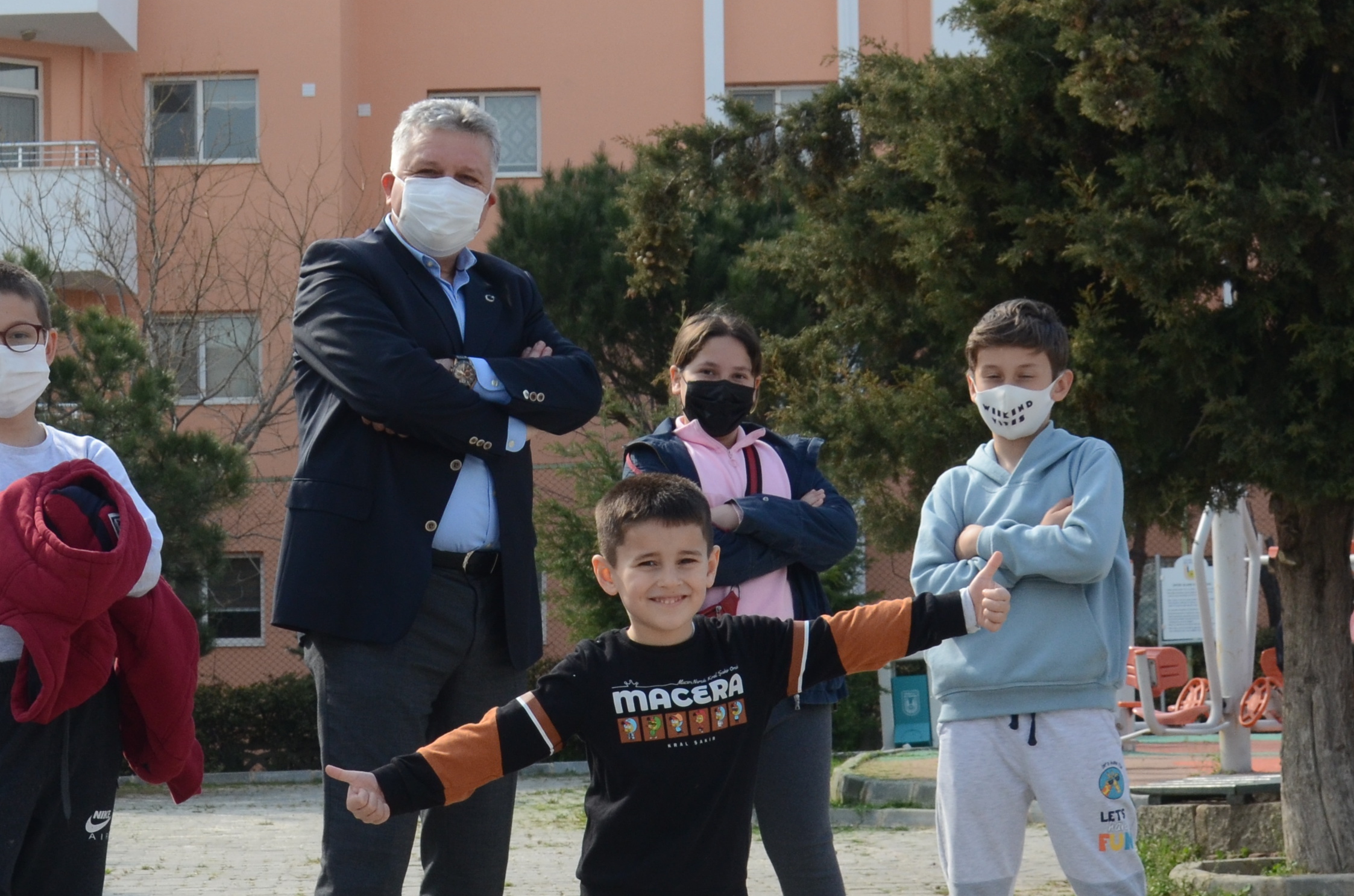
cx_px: 473
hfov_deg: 25.6
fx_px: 2965
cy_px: 528
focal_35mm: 79
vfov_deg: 17.2
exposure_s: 1/400
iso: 400
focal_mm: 24
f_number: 8
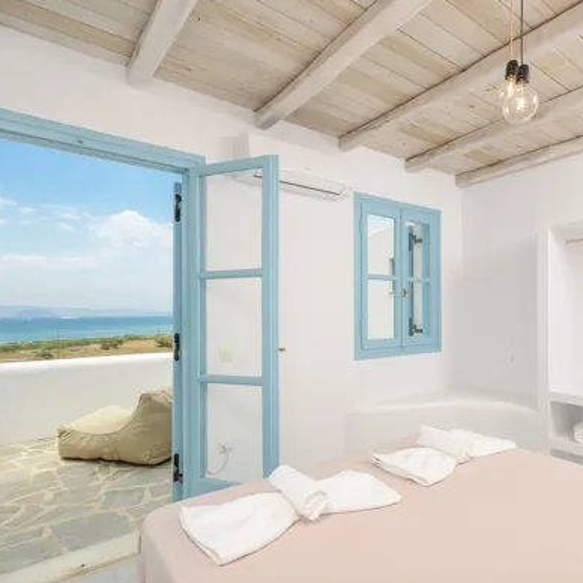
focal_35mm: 22
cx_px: 341
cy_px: 297
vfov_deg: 70.5
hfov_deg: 70.0
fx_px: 413
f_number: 7.1
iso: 100
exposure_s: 1/250
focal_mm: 11
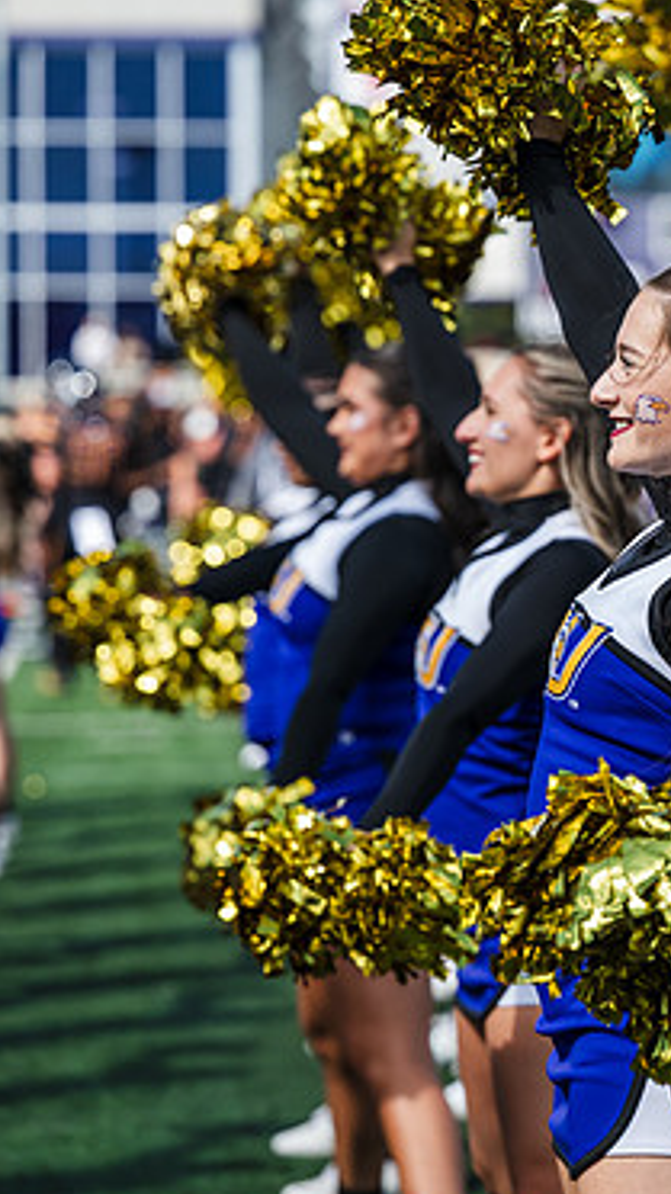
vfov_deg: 11.5
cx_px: 671
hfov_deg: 6.4
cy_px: 605
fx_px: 5952
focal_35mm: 188
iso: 250
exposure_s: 1/1600
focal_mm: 115
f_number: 3.5
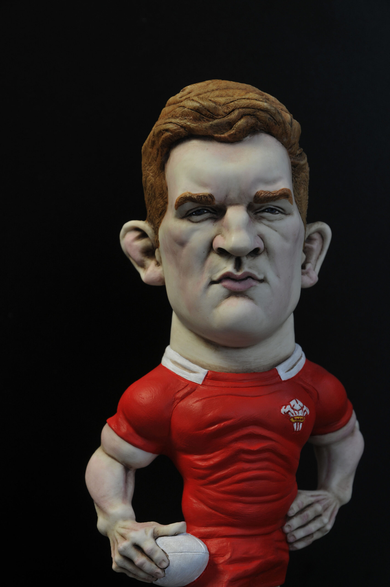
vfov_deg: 19.5
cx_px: 195
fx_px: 1711
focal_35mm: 105
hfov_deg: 13.0
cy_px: 294
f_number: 8
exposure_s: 1/15
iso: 250
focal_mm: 70
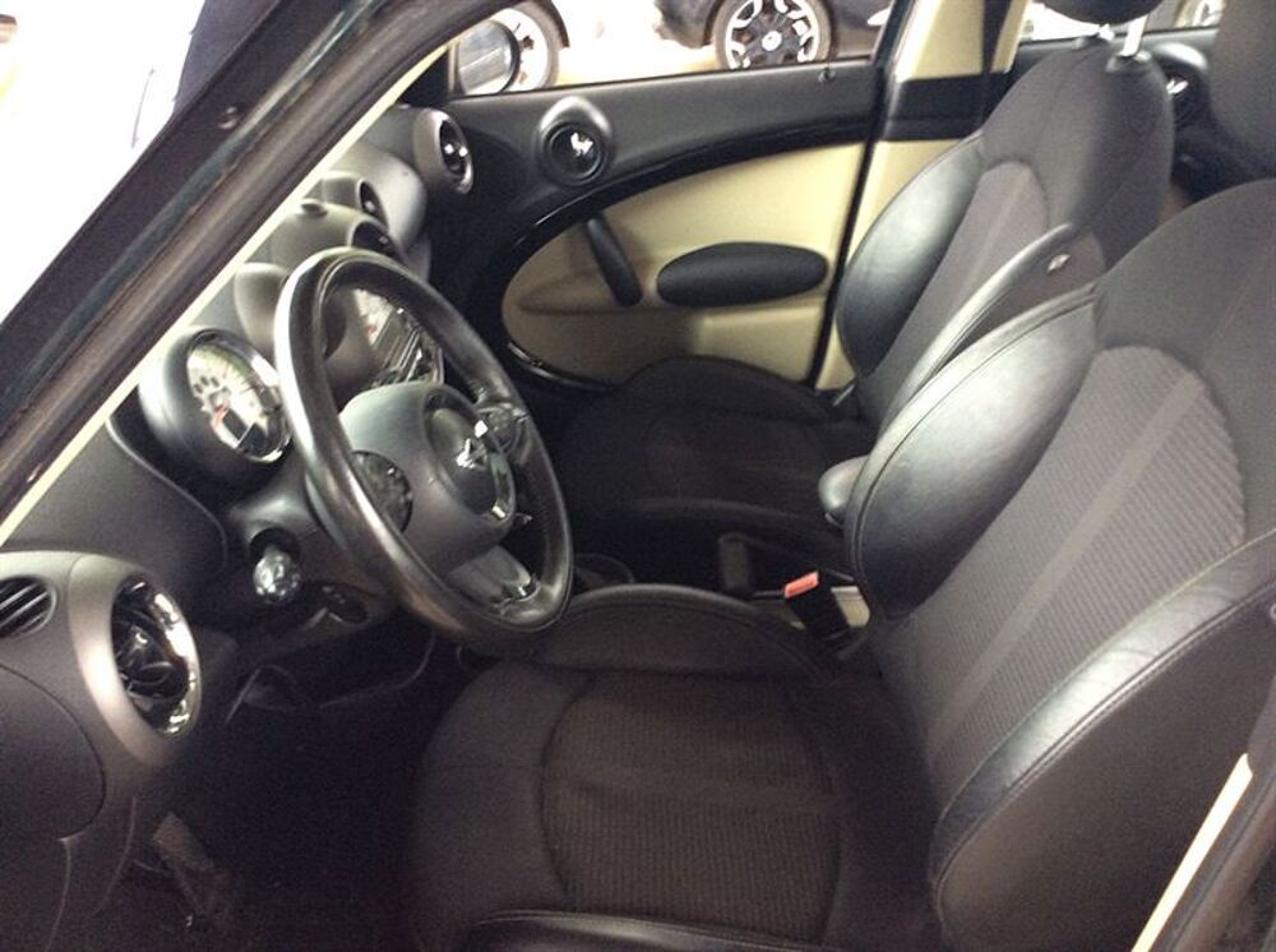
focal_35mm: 32
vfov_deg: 44.0
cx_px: 638
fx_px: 1177
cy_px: 476
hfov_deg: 56.9
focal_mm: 3.3
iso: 80
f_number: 2.4
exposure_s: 1/25
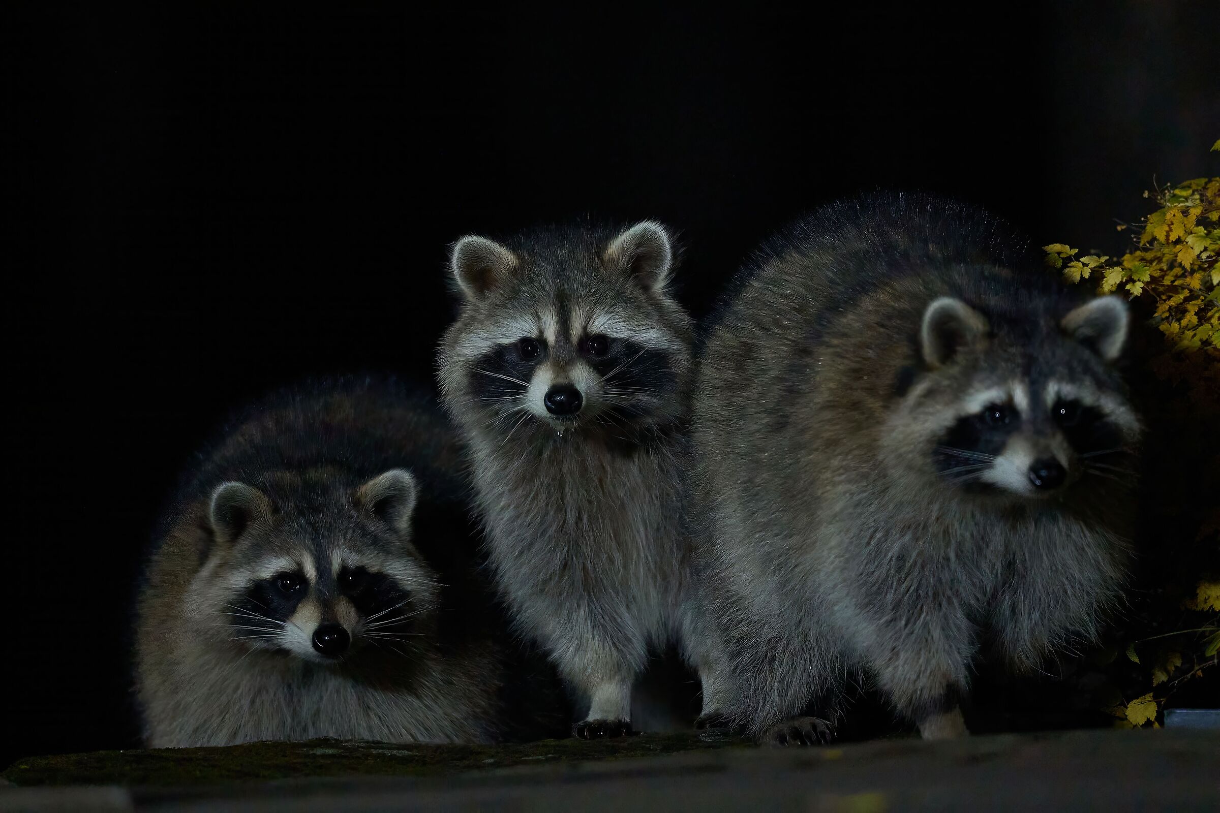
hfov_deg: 4.6
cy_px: 406
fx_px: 15249
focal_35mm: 450
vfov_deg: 3.1
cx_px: 610
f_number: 2.8
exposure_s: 1/200
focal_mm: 300
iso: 10000
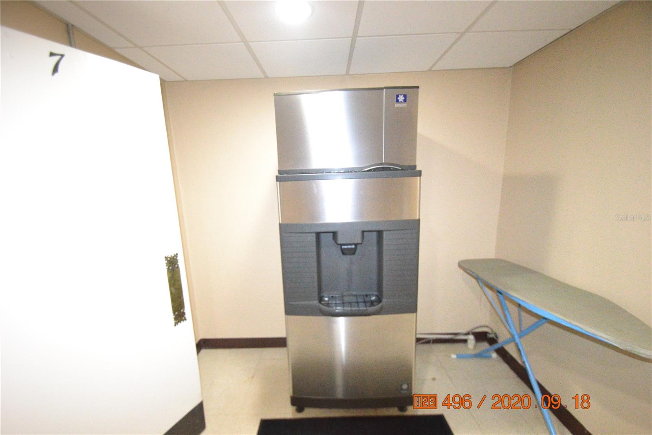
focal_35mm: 15
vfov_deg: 77.3
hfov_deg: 100.4
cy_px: 218
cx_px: 326
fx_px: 272
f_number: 3.5
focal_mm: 10
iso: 3200
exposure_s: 1/60
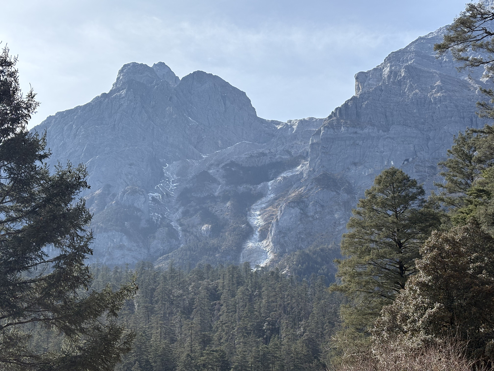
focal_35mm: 52
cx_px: 247
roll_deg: +0.0
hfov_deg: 36.8
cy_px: 186
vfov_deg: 28.0
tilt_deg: +17.3
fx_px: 742
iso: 50
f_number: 1.6
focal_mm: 5.96
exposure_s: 1/2747
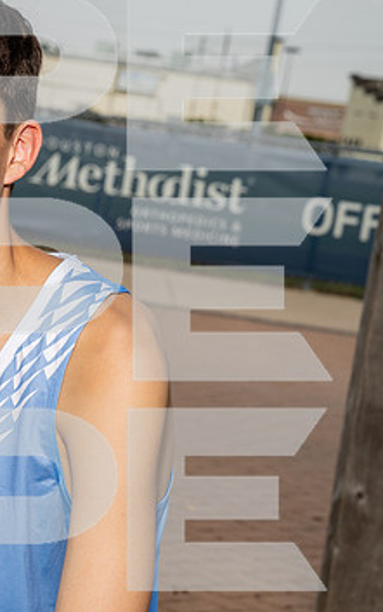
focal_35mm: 121
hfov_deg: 10.6
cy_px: 291
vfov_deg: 17.2
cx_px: -115
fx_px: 2018
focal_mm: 70
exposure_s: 1/250
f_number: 8
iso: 125
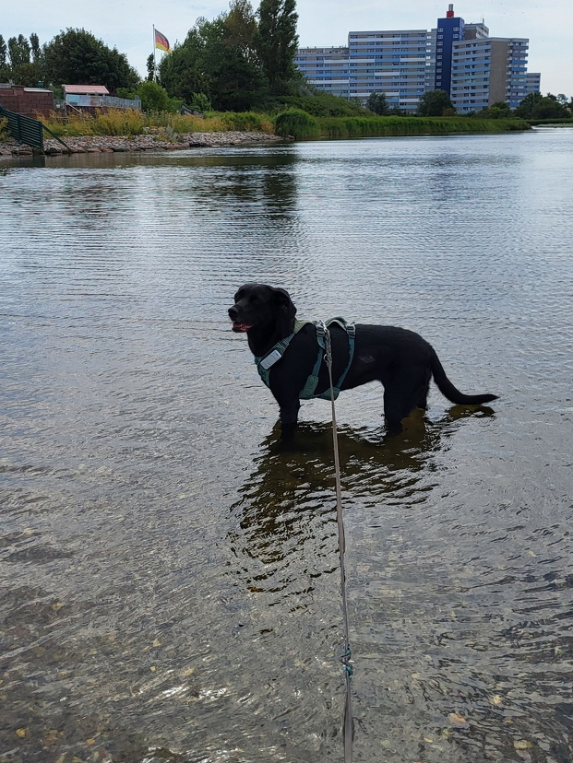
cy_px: 364
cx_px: 274
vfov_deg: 47.8
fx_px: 861
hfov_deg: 36.8
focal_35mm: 39
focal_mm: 5.4
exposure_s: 1/3220
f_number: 1.8
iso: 40
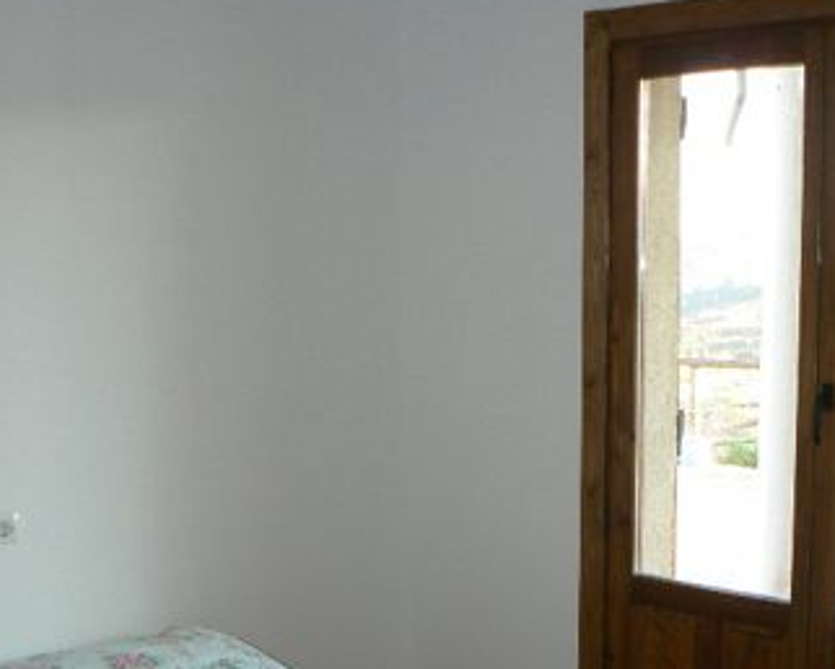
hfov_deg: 32.3
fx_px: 1434
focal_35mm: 58
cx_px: 510
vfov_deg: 26.0
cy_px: 493
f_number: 2.8
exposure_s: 1/30
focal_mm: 6
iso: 100
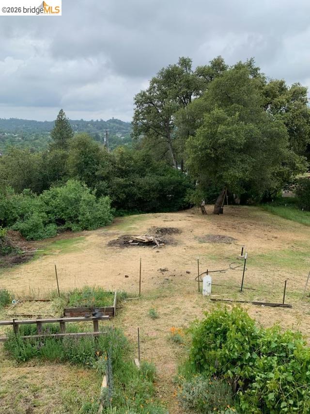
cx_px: 155
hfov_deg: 53.1
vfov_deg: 67.3
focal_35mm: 26
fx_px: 310
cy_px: 207
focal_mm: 4.25
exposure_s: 1/597
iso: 25
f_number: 1.8
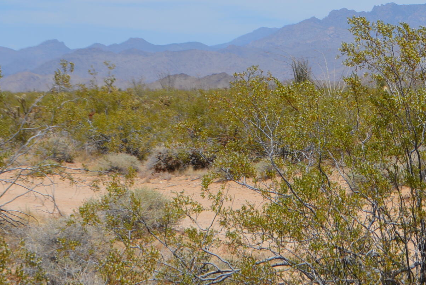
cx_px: 459
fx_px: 1942
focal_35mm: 164
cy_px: 31
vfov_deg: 8.4
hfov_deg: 12.3
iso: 100
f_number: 9
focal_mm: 44
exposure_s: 1/320
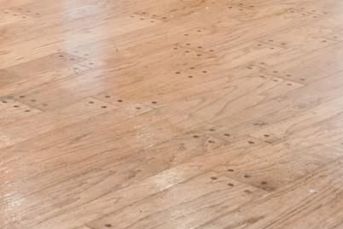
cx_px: -39
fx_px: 1067
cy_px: -272
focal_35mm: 112
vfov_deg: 10.8
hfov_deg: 17.6
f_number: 9
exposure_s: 3.2
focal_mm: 12
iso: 250
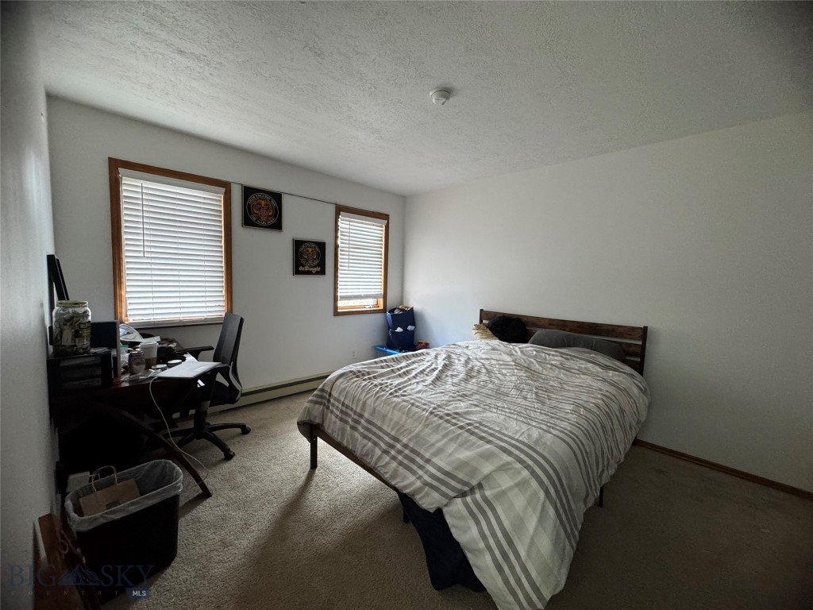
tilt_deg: -5.0
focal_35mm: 14
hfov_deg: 102.1
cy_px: 305
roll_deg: -1.9
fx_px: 329
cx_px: 406
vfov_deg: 85.7
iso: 500
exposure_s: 1/60
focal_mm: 2.22
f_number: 2.2
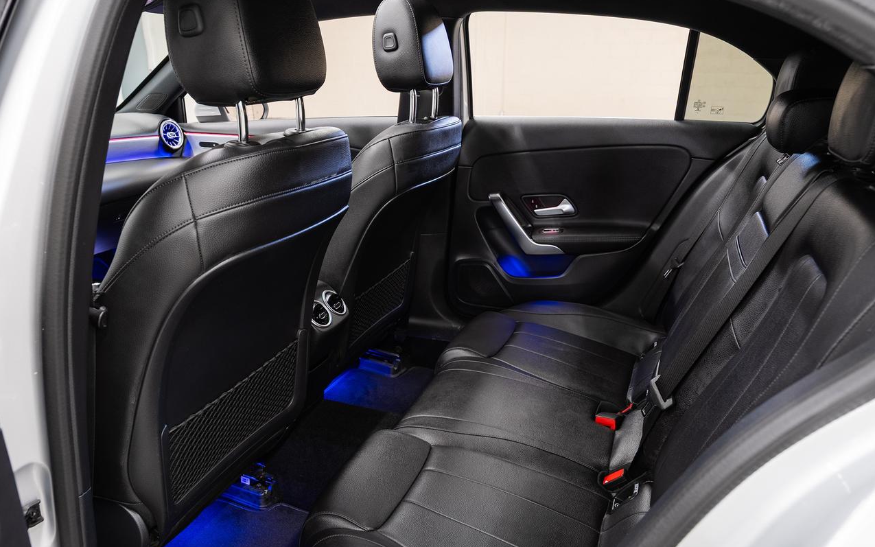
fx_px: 668
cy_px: 303
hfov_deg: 66.5
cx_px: 437
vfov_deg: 44.5
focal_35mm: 28
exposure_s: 1/1.25
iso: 100
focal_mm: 24
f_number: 5.6
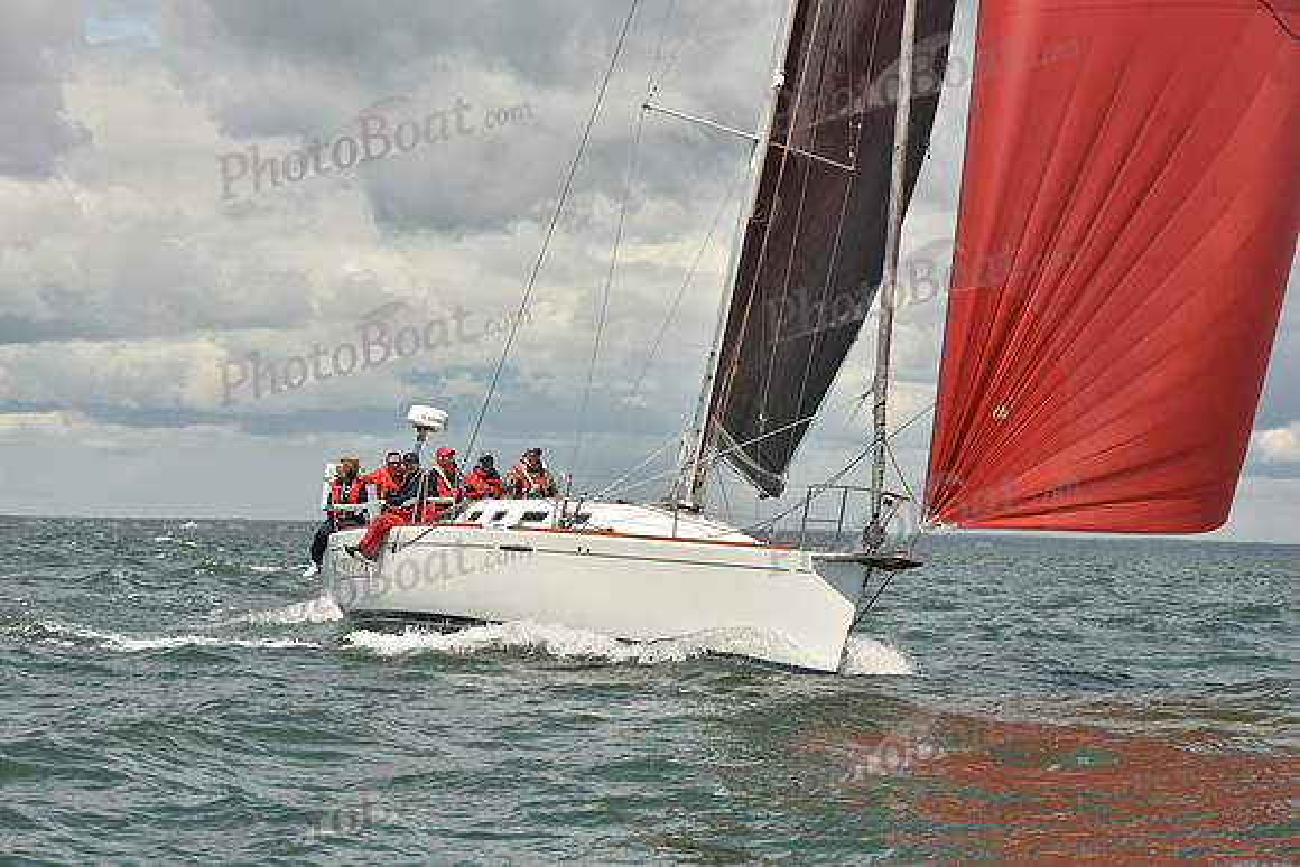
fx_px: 4515
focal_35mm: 125
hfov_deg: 16.4
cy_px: 434
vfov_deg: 11.0
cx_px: 650
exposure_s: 1/800
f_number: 13
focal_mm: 125
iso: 320
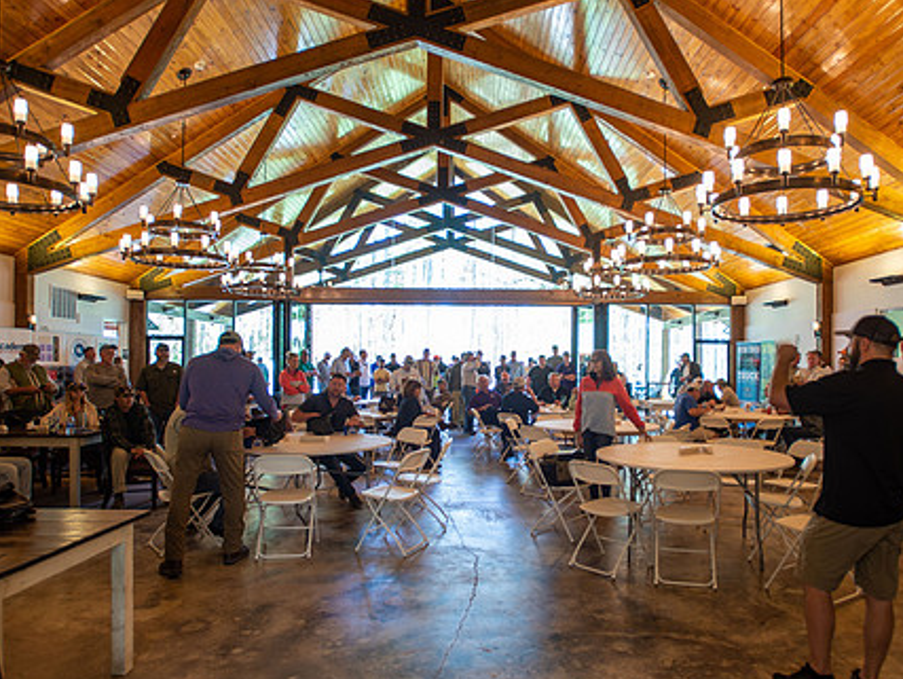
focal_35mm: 23
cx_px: 508
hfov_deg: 73.6
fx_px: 600
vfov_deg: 58.9
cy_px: 370
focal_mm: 17
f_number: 3.2
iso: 640
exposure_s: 1/100
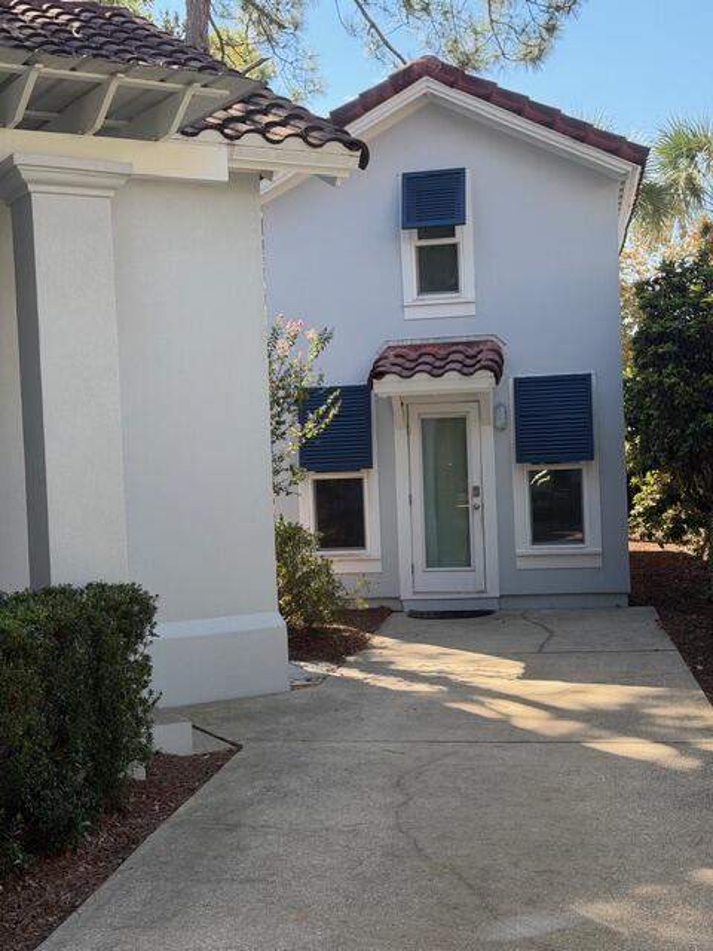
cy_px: 476
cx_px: 356
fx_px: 1318
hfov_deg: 30.3
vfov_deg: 39.7
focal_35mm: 48
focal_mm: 6.76
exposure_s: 1/837
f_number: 1.78
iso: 100
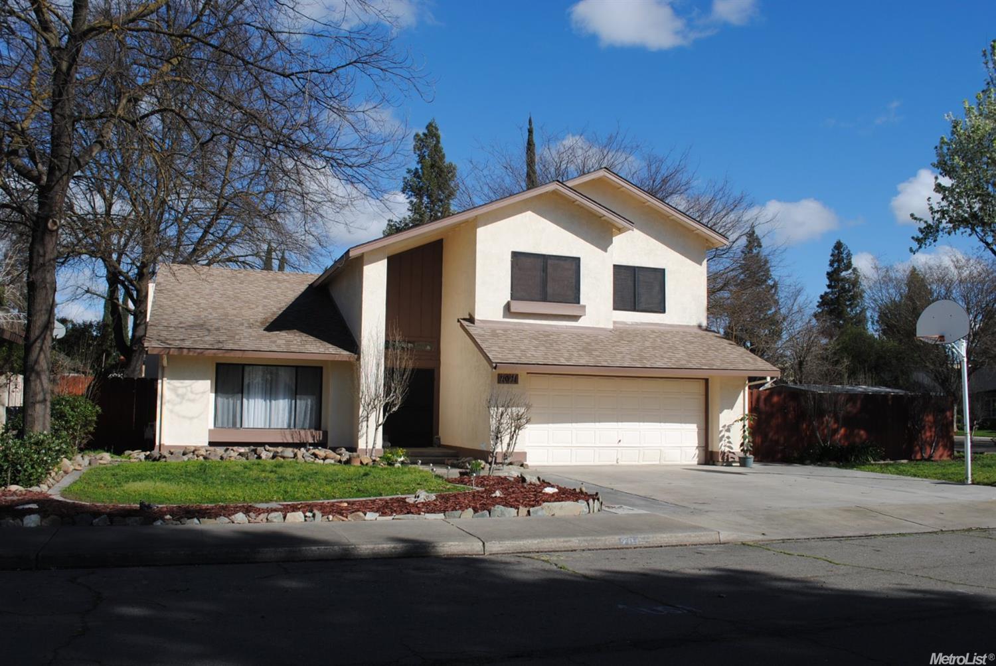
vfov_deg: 43.7
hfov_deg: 61.9
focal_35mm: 30
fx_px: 831
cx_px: 498
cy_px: 333
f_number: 9
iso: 100
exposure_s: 1/320
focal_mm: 20
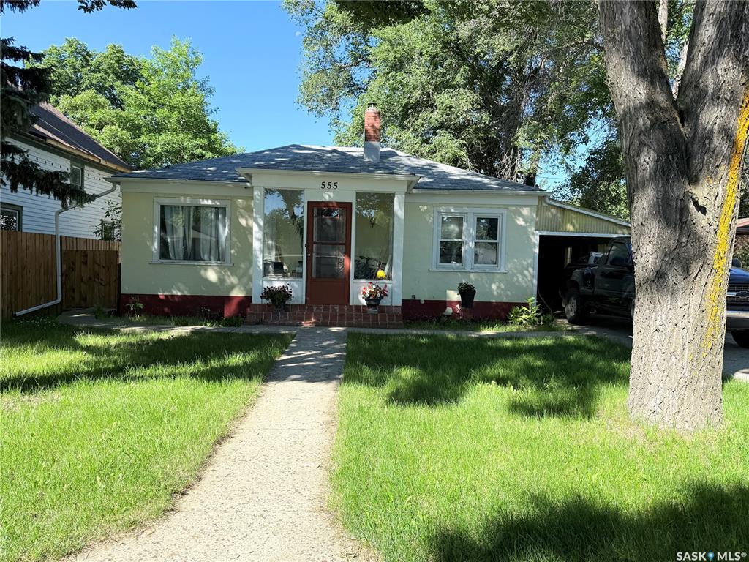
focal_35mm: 24
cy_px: 281
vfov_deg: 56.8
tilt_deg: -1.4
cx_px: 374
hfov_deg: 71.6
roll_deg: -1.0
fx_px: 519
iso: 80
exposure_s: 1/1618
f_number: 1.78
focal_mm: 6.76
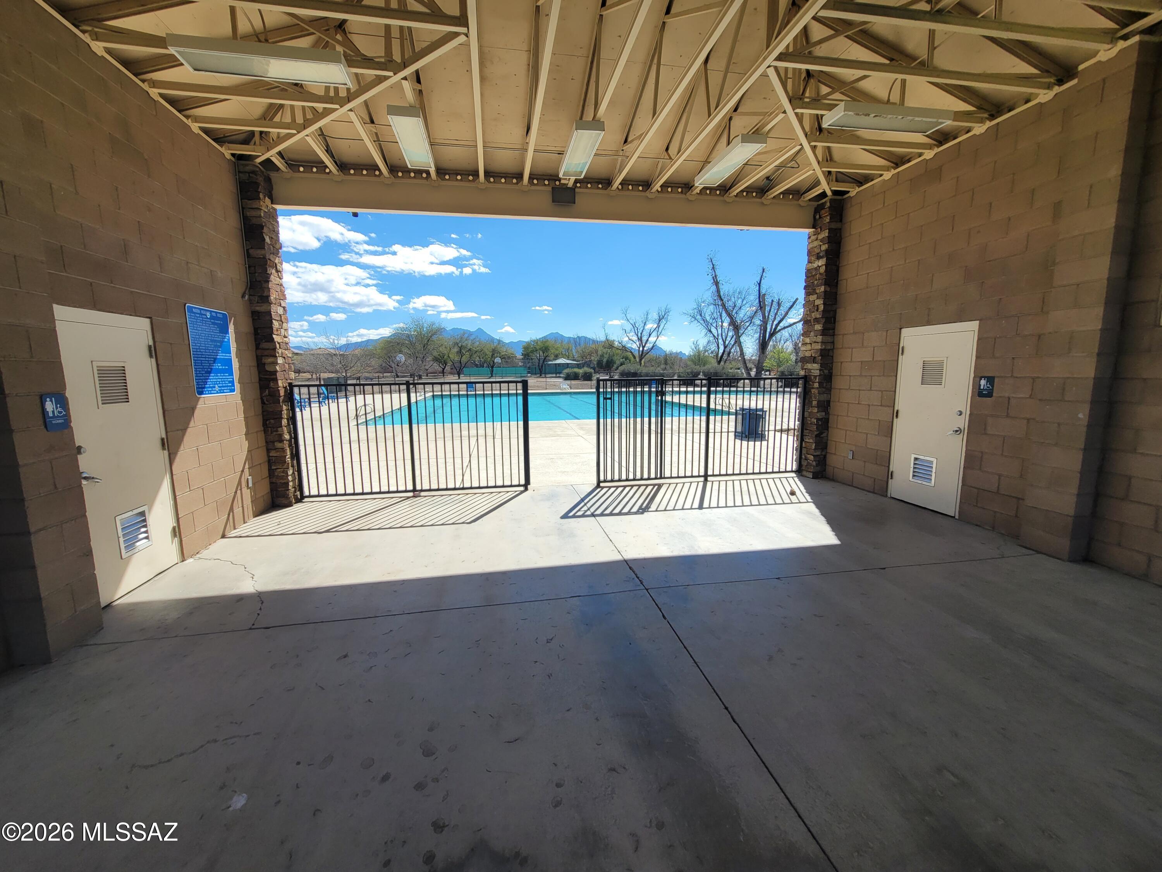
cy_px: 436
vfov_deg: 89.9
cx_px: 581
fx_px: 436
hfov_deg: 106.2
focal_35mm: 13
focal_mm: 2.2
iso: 64
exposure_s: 1/1742
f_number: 2.2
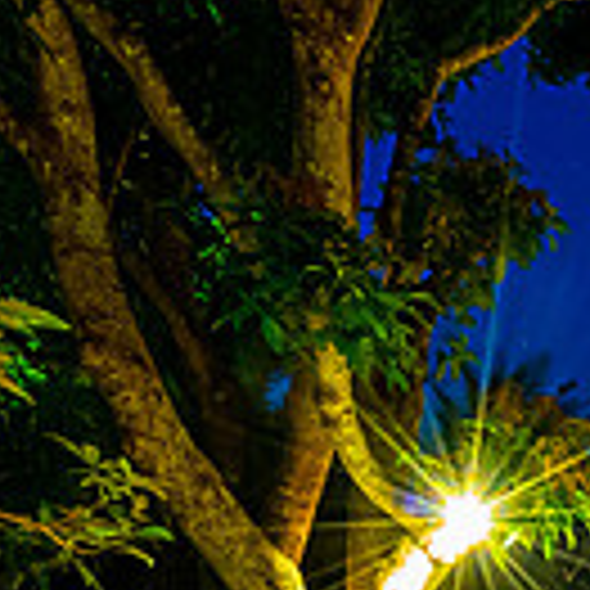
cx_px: 1221
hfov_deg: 15.0
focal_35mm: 92
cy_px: 709
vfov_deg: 17.9
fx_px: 1774
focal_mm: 16
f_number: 13
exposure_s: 15
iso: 1600
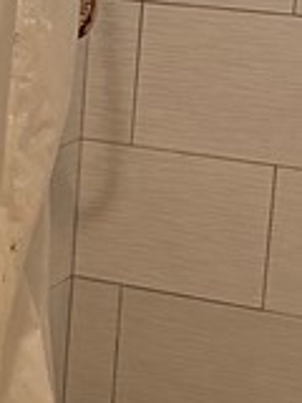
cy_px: 189
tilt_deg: -13.4
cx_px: -174
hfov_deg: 9.3
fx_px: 1791
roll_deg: -3.1
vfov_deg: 12.8
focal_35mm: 154
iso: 640
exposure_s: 1/40
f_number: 1.78
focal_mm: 6.76
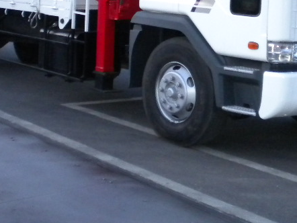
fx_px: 695
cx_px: 146
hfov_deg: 24.1
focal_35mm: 81
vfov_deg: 17.7
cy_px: -9
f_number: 3.1
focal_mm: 6.3
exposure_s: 1/30
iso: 400
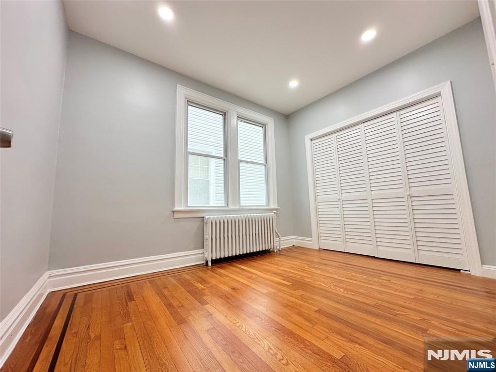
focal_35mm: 14
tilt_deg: +6.9
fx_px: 201
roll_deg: +1.6
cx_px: 248
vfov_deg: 85.7
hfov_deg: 102.1
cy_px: 186
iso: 80
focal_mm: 2.22
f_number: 2.2
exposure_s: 1/120
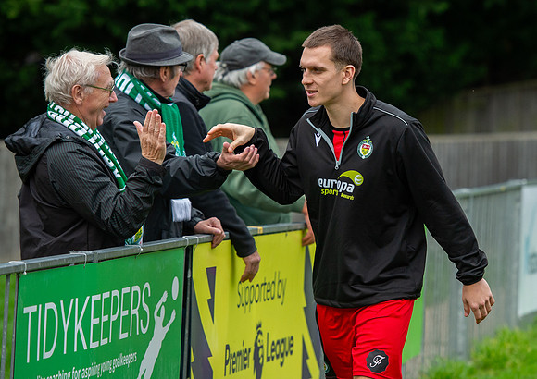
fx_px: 3613
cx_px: 356
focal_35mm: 238
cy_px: 157
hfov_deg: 8.5
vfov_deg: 6.0
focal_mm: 165
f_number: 4
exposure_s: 1/1000
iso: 1600
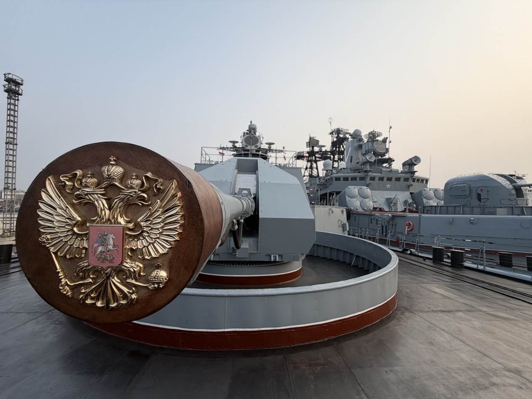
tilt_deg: +0.6
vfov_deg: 85.7
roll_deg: -0.3
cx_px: 266
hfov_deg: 102.1
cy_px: 200
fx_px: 215
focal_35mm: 14
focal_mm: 2.22
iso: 40
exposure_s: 1/709
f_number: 2.2
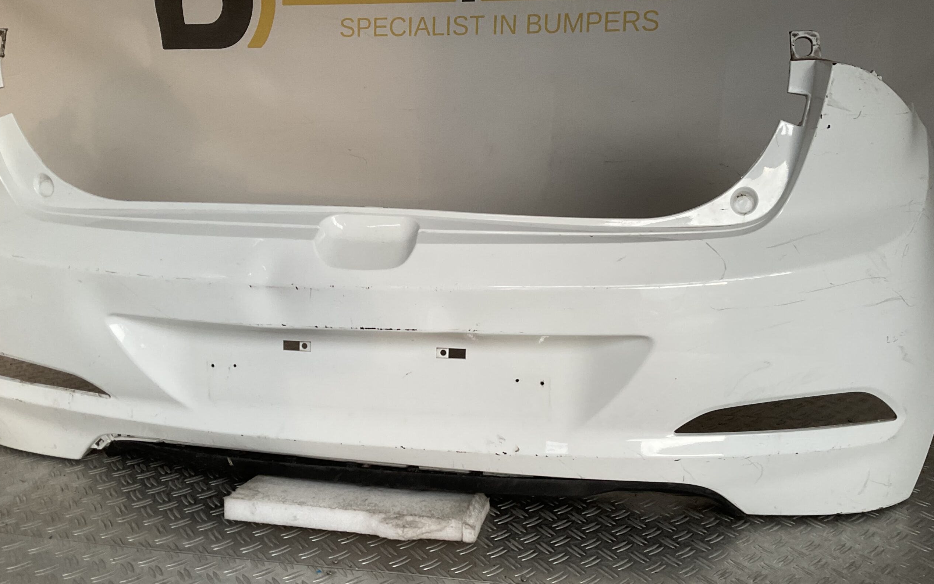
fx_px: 789
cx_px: 466
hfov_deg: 61.2
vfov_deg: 40.5
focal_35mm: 31
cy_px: 343
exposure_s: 1/120
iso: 32
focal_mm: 3
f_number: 1.8
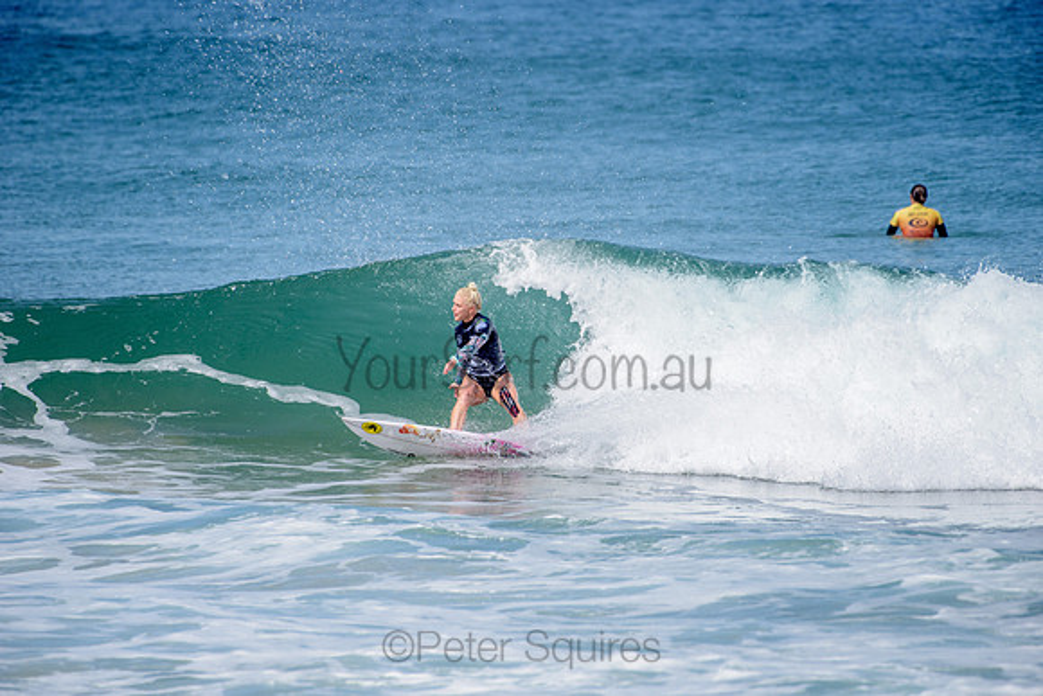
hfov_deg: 4.1
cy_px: 348
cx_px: 522
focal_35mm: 500
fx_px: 14489
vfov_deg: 2.8
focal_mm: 500
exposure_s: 1/2500
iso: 250
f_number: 6.3
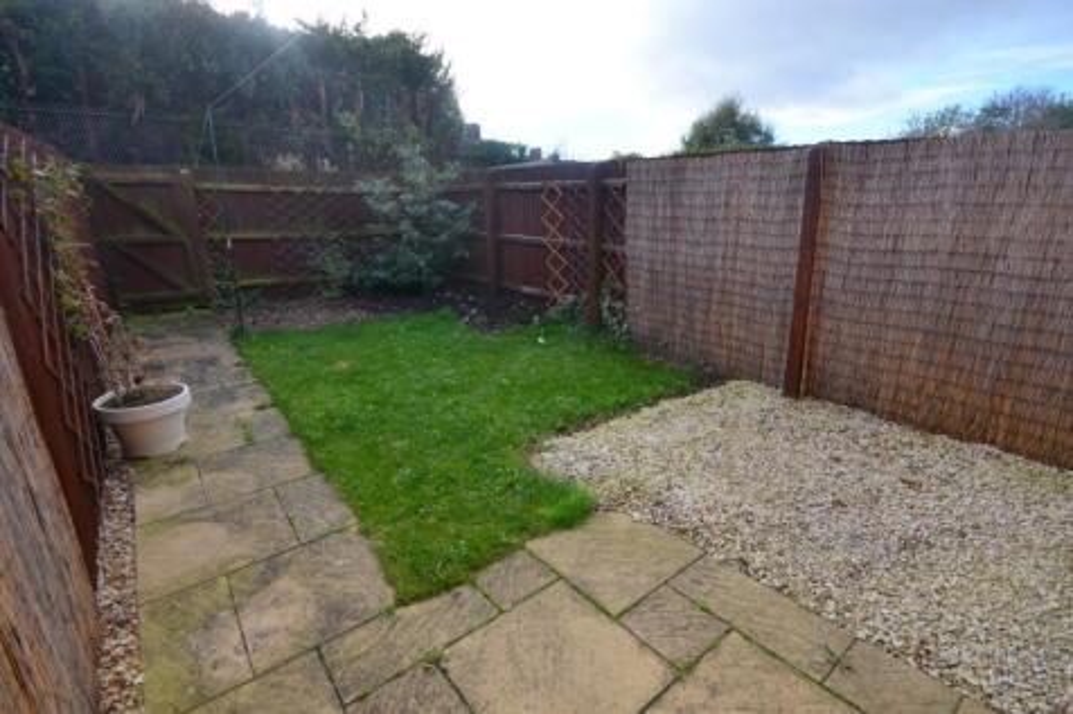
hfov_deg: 100.4
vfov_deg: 77.3
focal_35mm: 15
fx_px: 447
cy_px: 357
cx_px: 536
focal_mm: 10
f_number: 7.1
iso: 200
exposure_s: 1/200
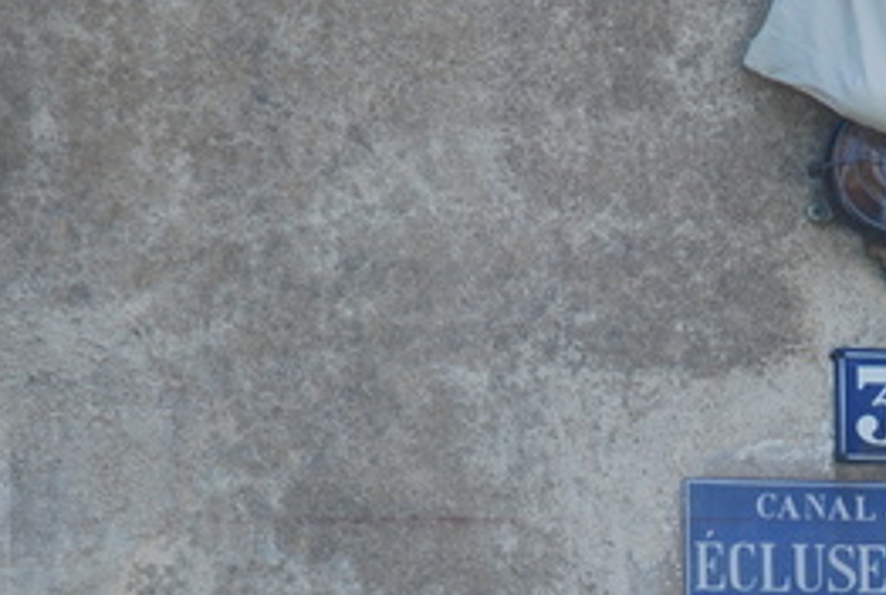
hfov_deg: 6.5
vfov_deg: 4.4
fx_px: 7819
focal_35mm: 317
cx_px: 896
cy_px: 531
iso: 100
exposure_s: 1/200
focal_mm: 70
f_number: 4.5
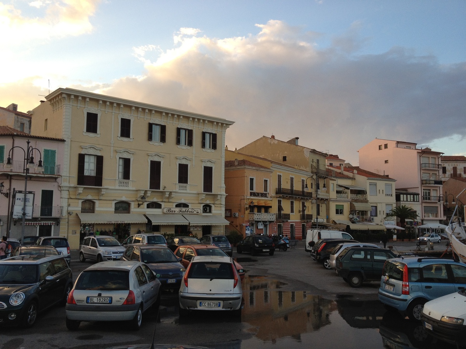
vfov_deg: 40.7
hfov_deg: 52.6
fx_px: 471
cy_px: 174
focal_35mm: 35
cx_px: 233
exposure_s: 1/207
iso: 64
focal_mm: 4.28
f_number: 2.4
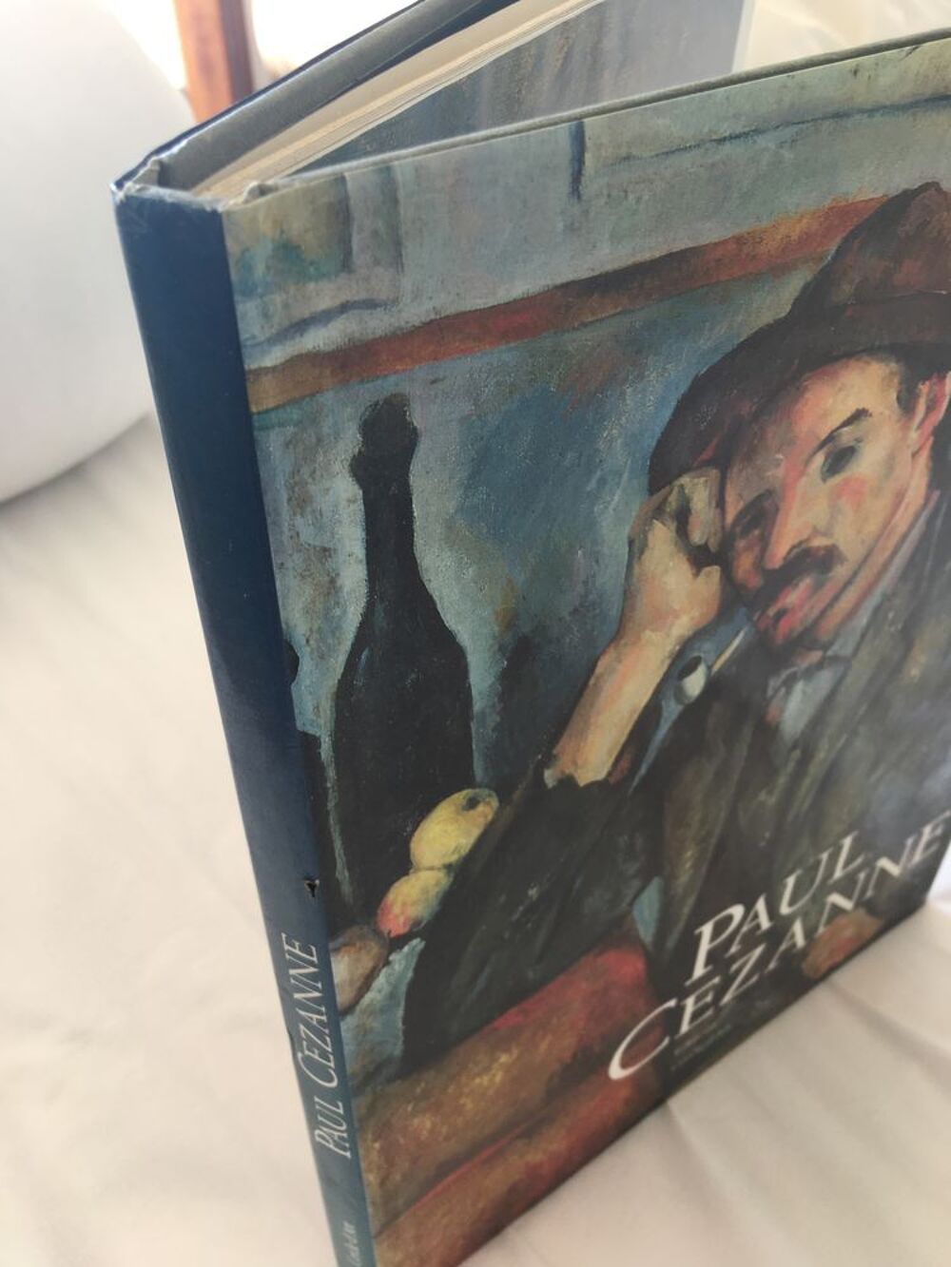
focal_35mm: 29
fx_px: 1062
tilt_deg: -41.3
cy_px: 634
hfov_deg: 48.2
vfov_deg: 61.7
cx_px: 476
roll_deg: +1.3
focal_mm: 4.15
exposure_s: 1/50
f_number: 2.2
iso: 25
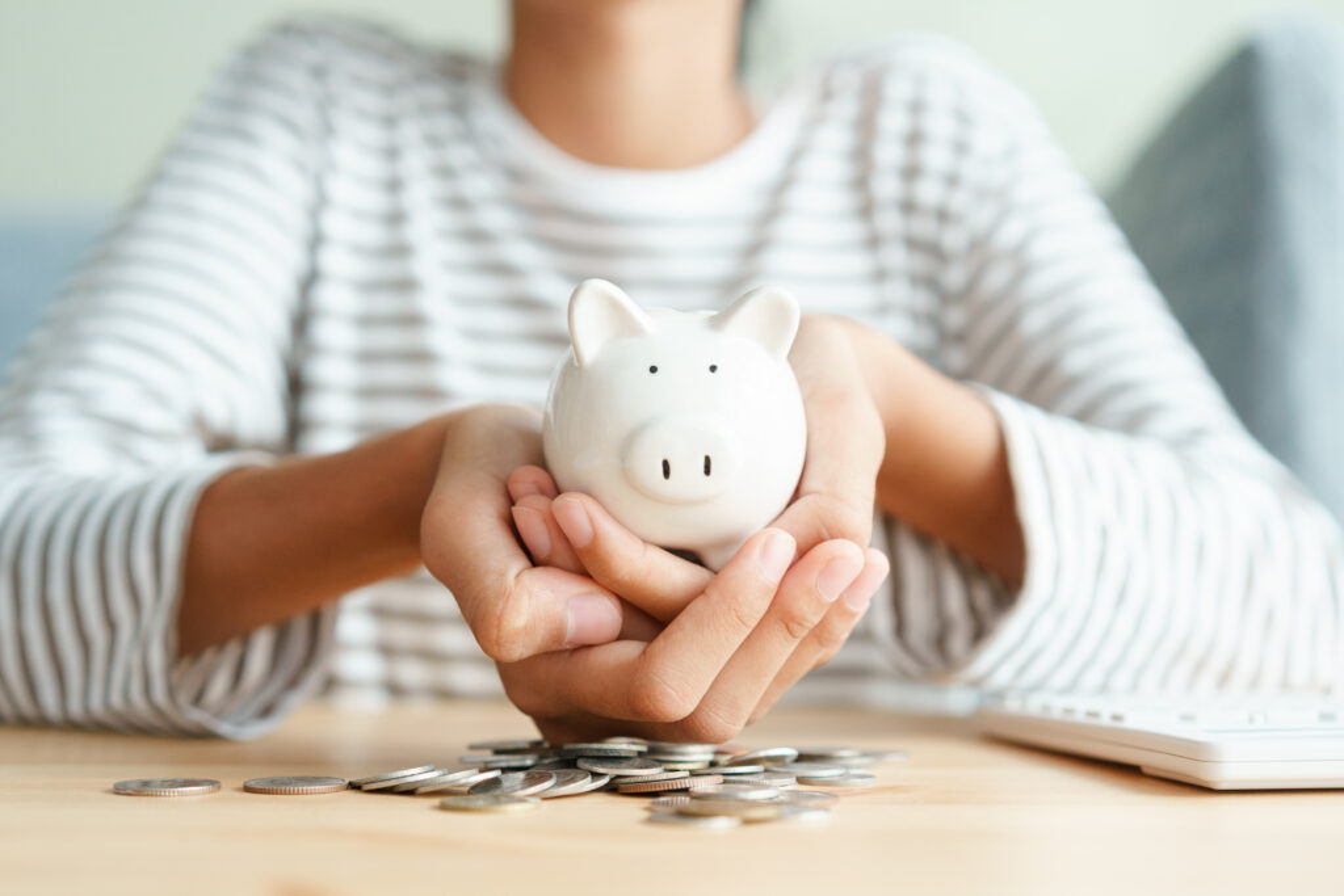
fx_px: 2053
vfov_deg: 24.6
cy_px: 448
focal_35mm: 55
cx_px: 672
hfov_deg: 36.2
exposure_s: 1/125
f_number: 3.2
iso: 1600
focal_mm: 55
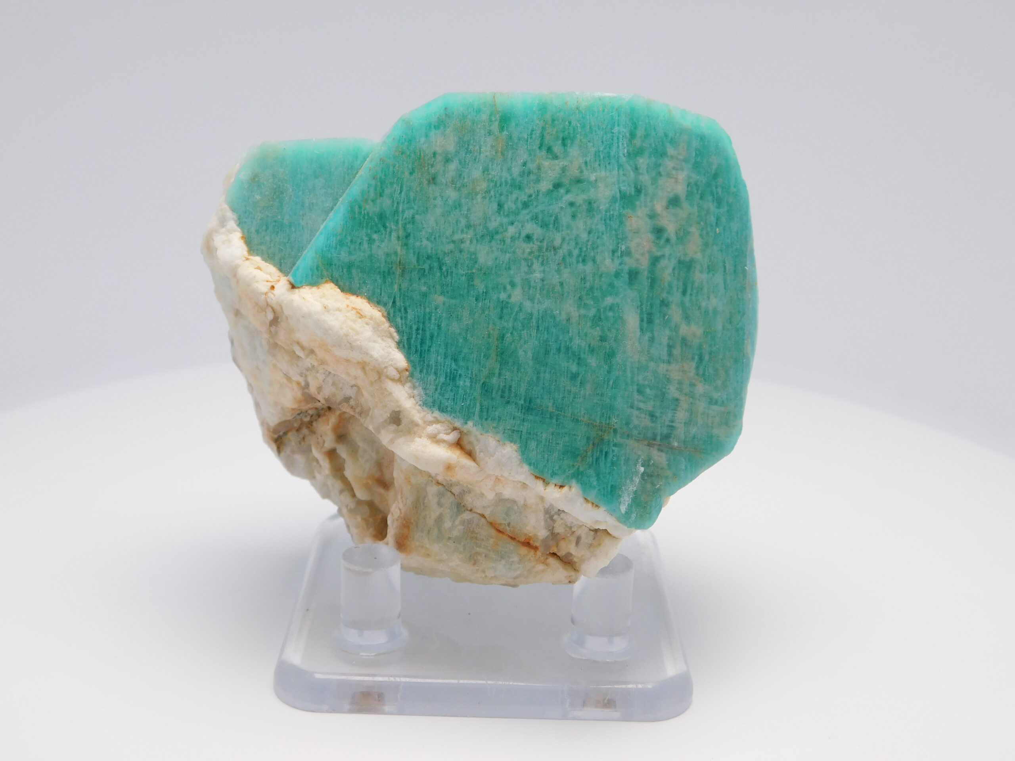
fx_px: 1319
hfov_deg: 42.1
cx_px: 508
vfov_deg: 32.2
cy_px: 380
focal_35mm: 45
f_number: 3.7
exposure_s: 1/200
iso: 125
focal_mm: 8
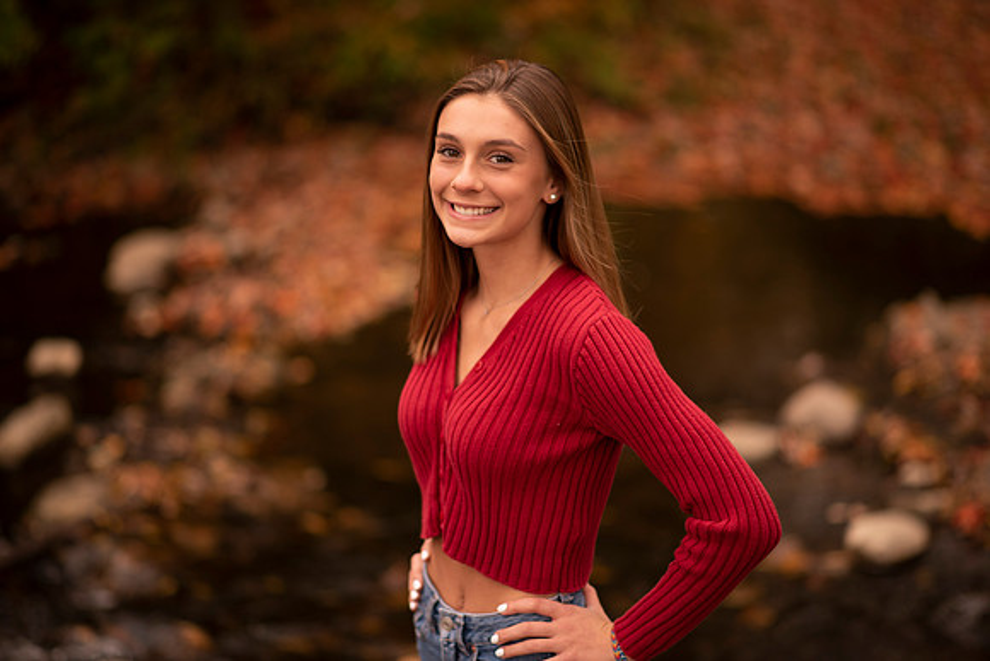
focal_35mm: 85
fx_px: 2338
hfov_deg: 23.9
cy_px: 330
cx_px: 495
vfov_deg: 16.1
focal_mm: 85
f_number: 1.8
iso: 100
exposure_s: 1/500
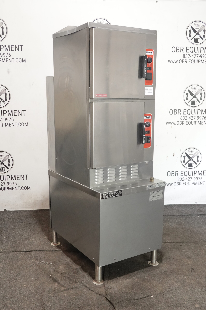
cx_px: 103
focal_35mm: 40
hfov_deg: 33.4
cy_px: 155
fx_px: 343
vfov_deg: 48.5
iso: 1250
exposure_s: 1/40
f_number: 3.5
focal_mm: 14.69
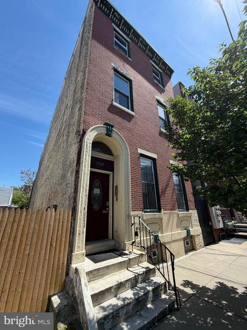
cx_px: 124
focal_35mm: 14
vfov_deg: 102.1
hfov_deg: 85.7
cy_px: 165
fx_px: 133
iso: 25
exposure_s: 1/770
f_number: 2.2
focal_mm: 2.22
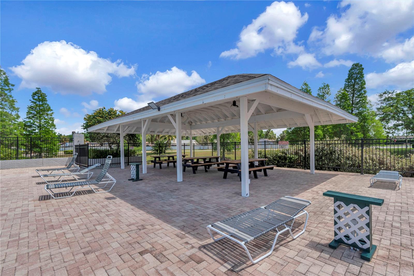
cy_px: 138
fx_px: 172
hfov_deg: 100.4
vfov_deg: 77.3
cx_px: 207
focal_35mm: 15
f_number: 7.1
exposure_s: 1/1000
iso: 200
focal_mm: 10
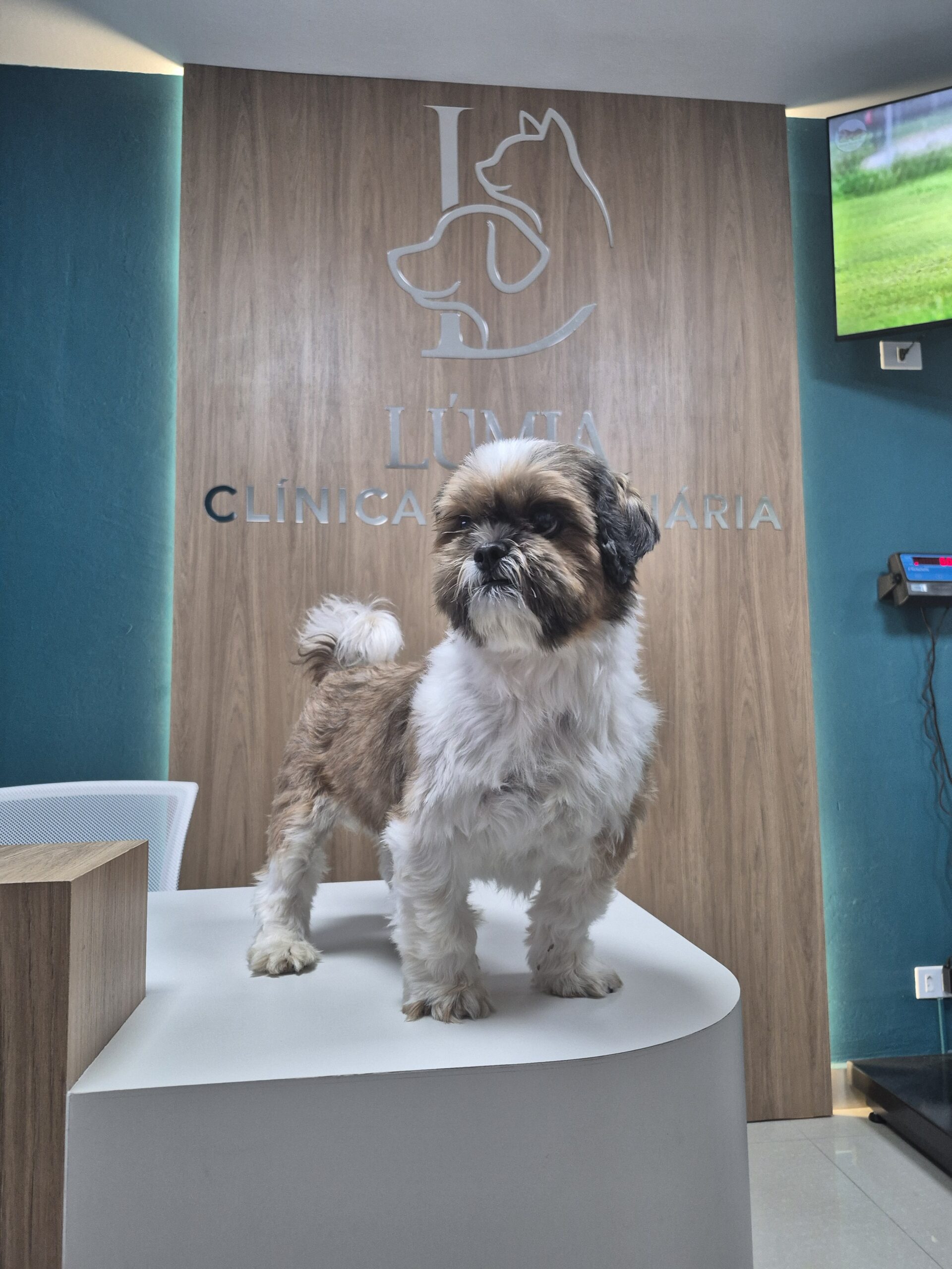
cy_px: 634
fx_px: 843
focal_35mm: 23
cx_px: 476
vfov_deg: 73.9
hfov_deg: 58.9
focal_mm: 5.4
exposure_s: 1/120
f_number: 1.8
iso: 320
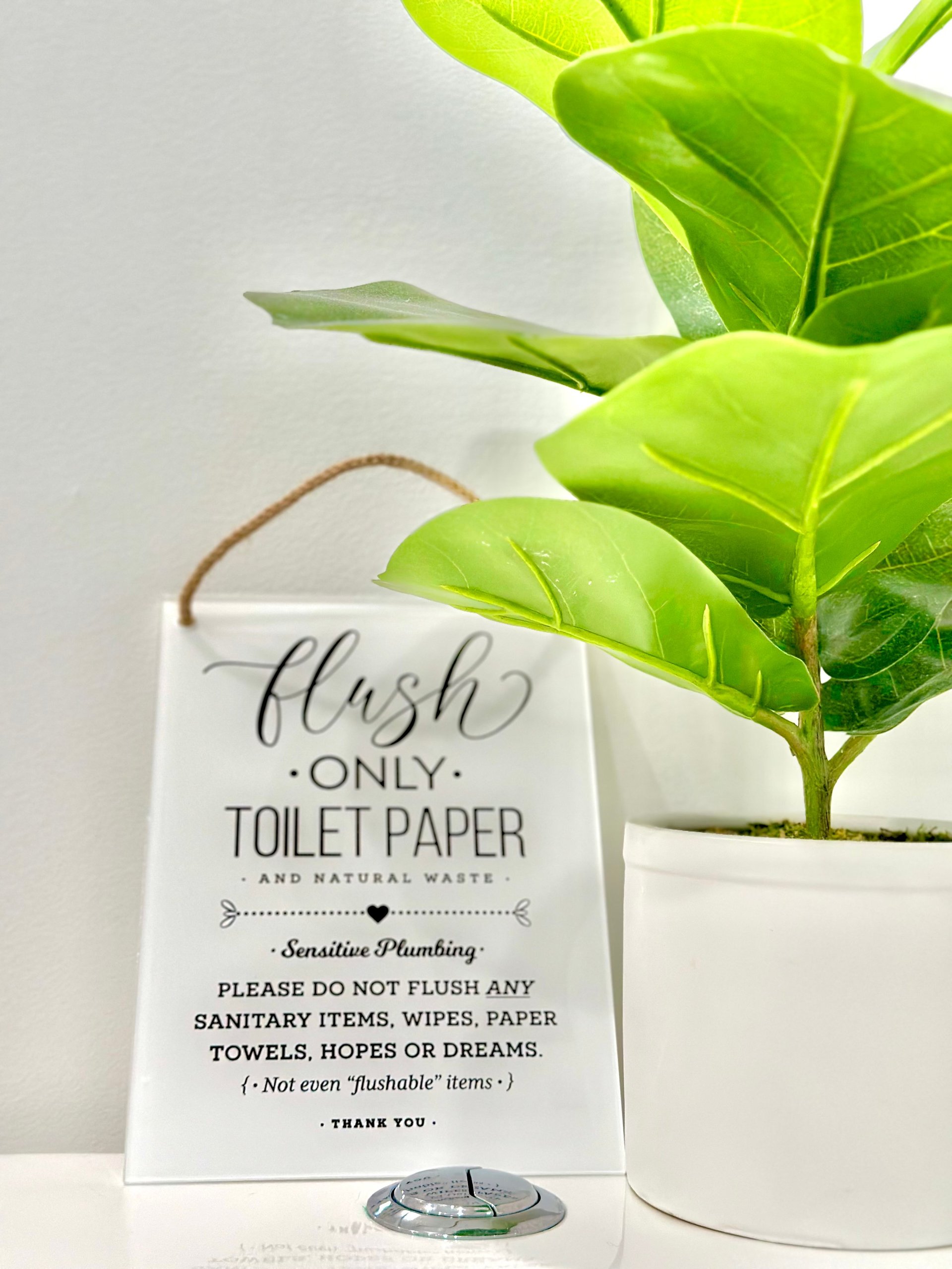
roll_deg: -0.5
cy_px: 634
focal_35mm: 48
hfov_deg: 30.3
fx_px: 1760
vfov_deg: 39.7
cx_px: 476
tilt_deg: +1.5
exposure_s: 1/120
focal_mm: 6.86
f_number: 1.78
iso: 160
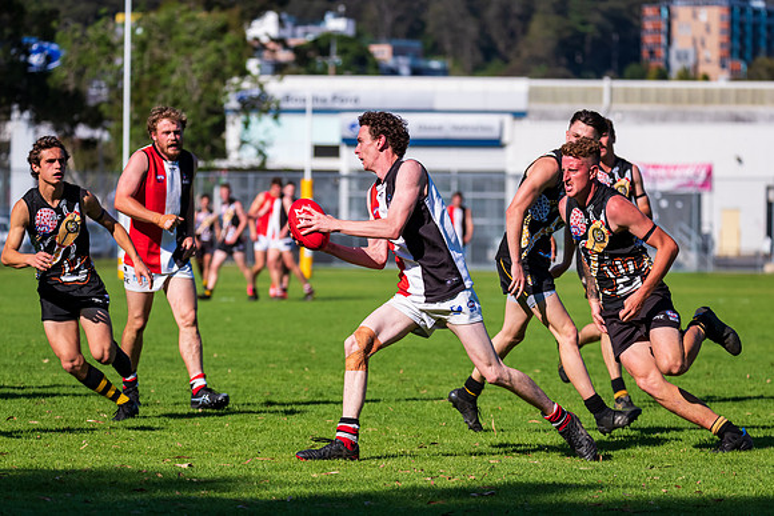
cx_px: 387
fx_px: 4516
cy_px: 258
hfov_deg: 9.8
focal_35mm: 210
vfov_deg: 6.5
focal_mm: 210
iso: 800
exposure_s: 1/4000
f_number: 6.3
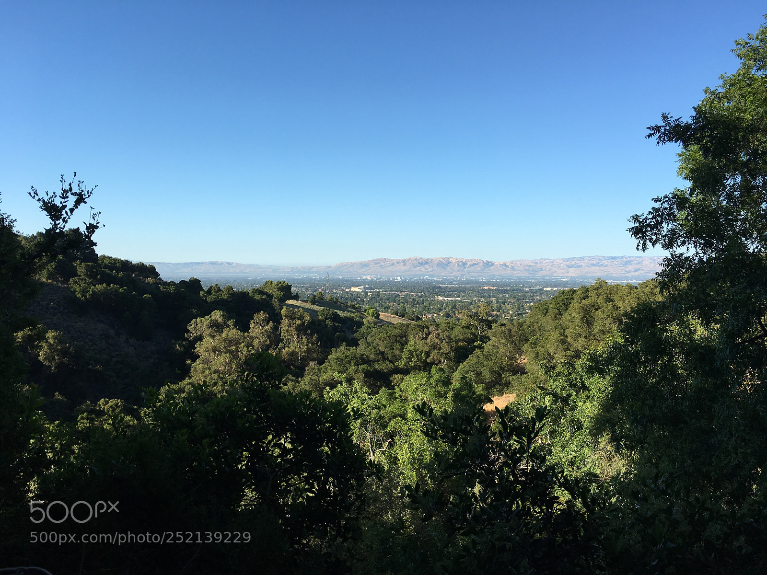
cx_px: 384
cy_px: 288
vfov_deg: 48.2
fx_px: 643
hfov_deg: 61.7
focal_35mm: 29
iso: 25
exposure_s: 1/986
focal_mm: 4.15
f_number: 2.2
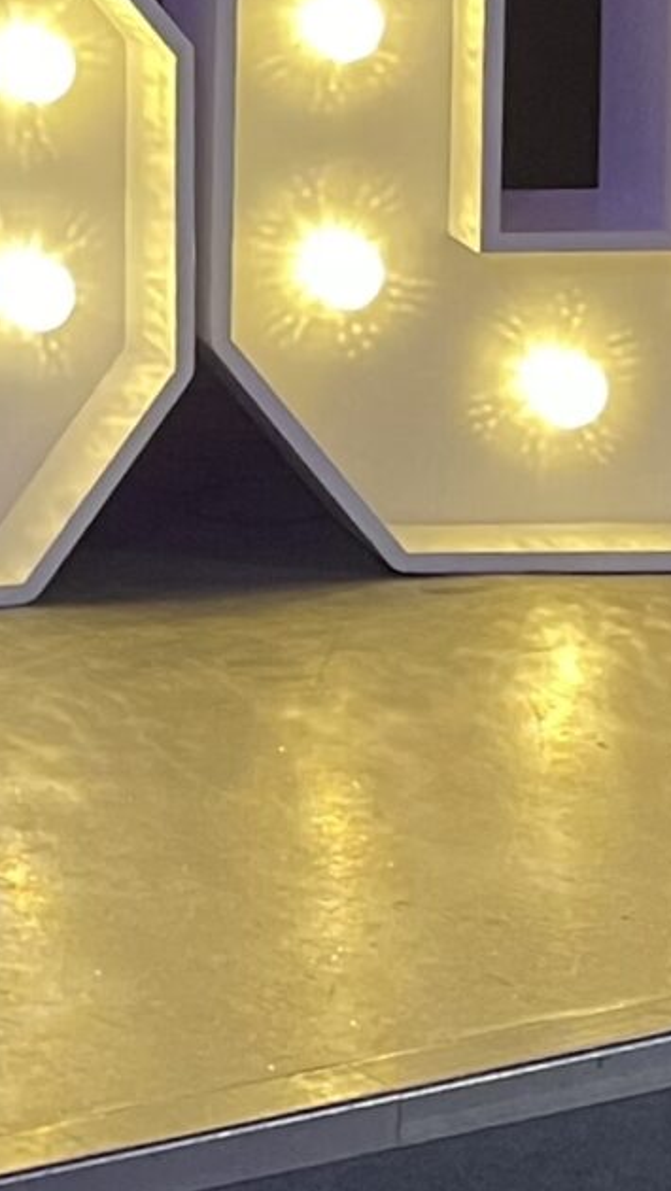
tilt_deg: -4.1
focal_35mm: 115
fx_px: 3633
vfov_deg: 17.1
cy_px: -498
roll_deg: -1.7
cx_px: -680
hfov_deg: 9.8
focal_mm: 5.1
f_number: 1.6
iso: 200
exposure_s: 1/50
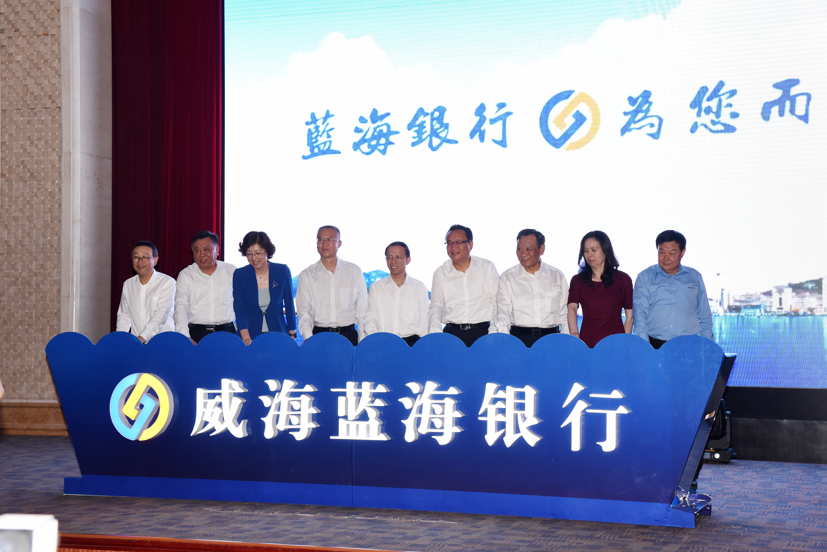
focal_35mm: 52
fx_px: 1195
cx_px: 414
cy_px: 276
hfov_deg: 38.2
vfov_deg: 26.0
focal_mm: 52
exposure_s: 1/100
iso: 1250
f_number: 5
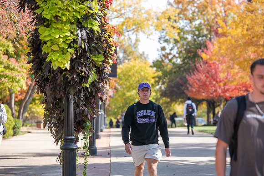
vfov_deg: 7.9
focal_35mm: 175
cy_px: 88
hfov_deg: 11.7
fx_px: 1284
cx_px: 132
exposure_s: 1/160
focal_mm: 175
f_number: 5.6
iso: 160
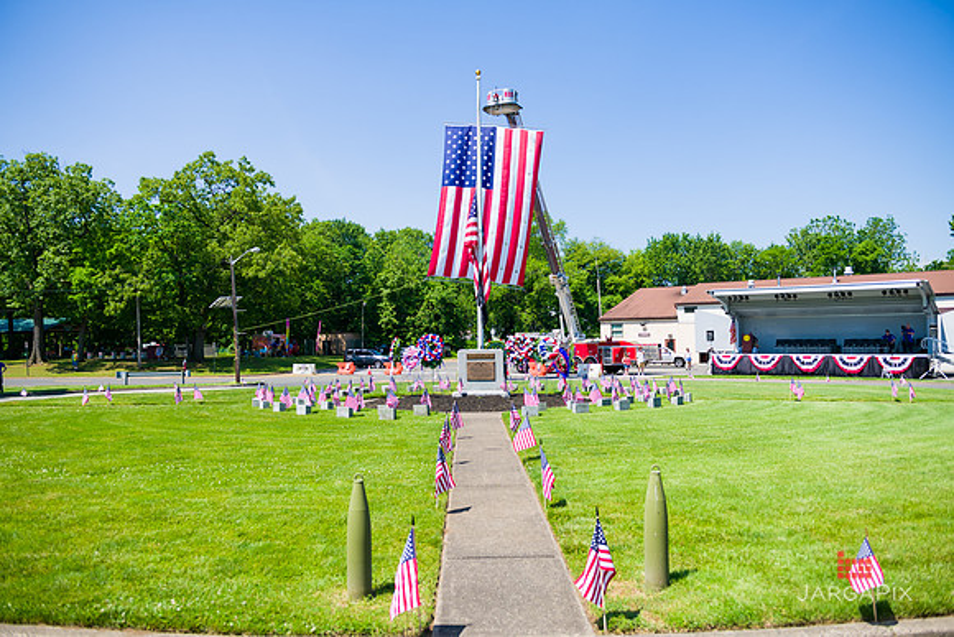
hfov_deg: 63.6
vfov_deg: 45.0
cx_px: 477
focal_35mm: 29
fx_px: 769
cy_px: 318
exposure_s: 1/2000
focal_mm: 29
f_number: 5
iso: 200
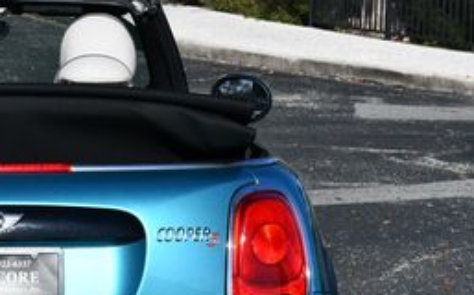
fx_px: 2232
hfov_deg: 12.0
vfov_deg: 7.5
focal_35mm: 173
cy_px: 243
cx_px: -20
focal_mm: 34
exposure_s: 1/320
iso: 100
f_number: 9
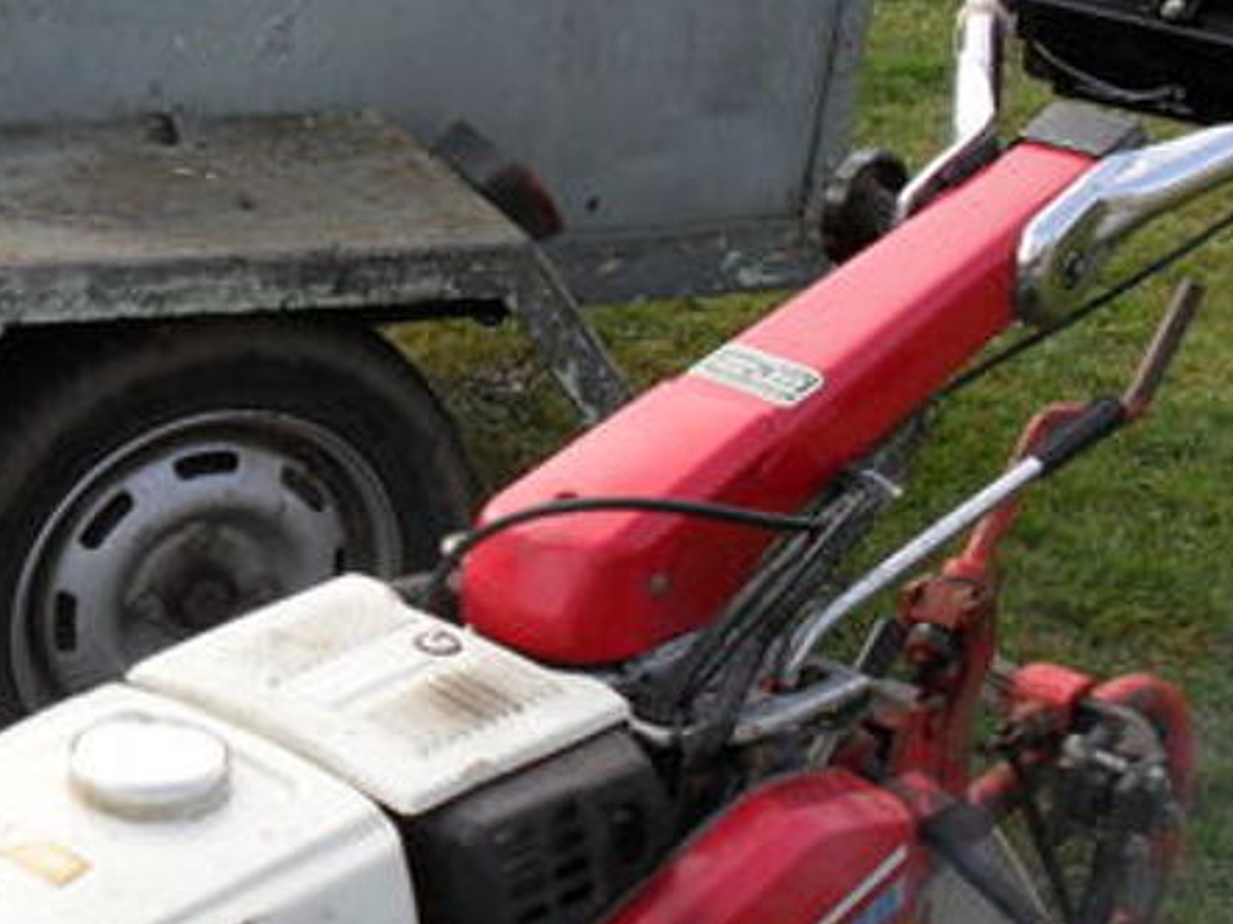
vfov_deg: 18.6
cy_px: 554
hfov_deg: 23.4
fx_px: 2813
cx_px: -72
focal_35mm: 79
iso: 100
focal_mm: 6.3
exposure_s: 1/350
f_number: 3.2
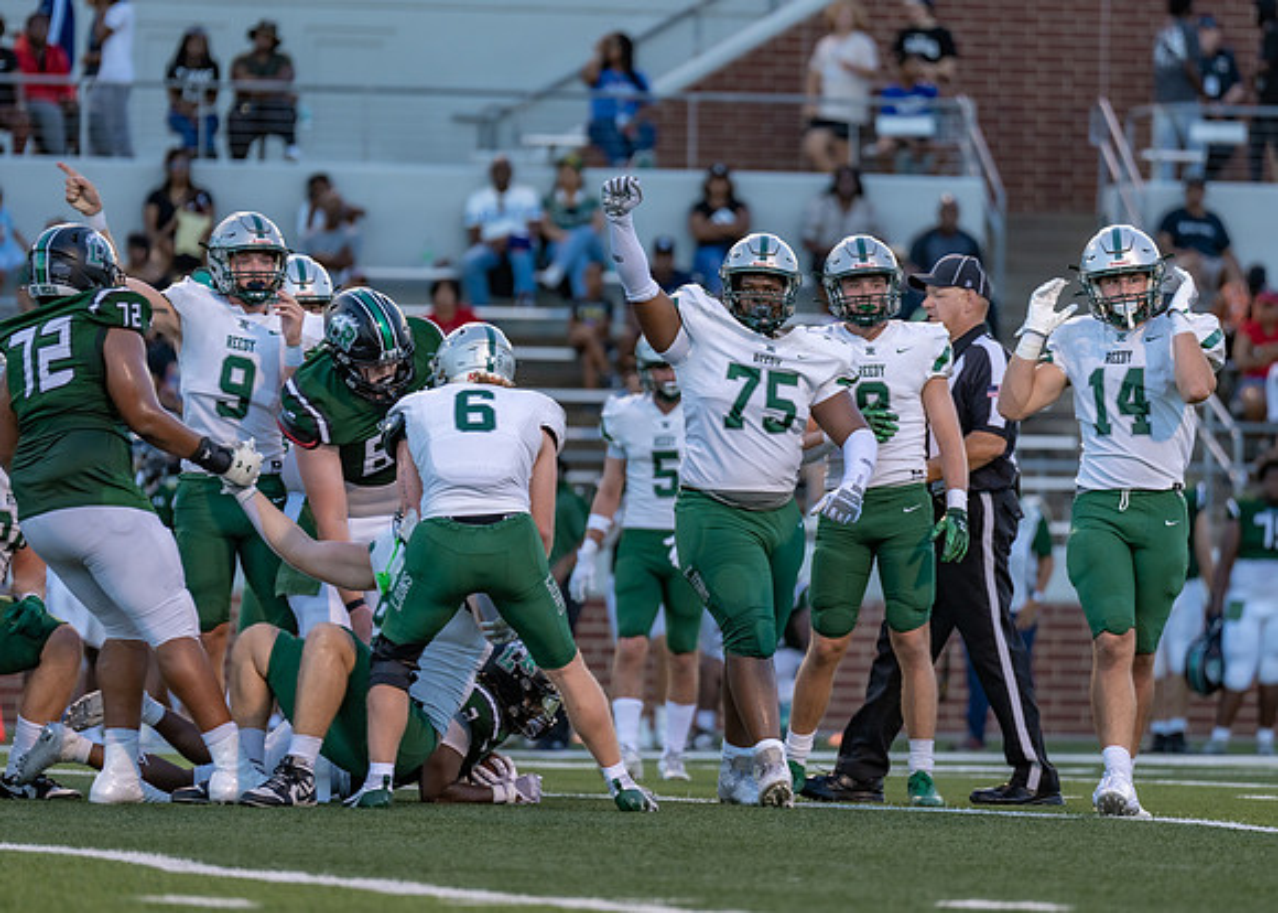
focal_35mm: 276
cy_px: 446
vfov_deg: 5.2
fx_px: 10012
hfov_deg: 7.3
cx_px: 715
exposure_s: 1/640
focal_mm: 200
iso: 500
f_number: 2.8
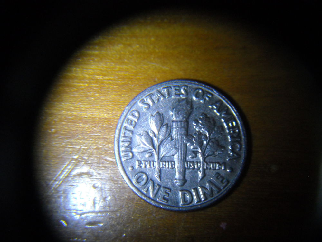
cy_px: 121
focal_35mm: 35
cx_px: 161
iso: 322
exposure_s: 1/201
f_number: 2.8
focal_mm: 5.7
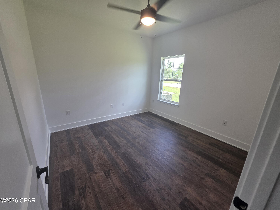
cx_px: 140
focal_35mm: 13
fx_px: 105
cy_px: 105
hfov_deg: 106.2
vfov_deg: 89.9
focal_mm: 2.2
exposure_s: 1/120
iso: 64
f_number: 1.9
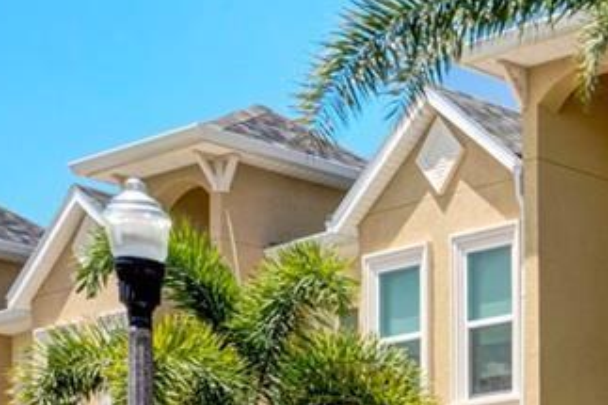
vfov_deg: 13.1
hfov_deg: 15.0
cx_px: 1303
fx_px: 1755
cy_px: 296
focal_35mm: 104
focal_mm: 14
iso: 100
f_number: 16
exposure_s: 1/80
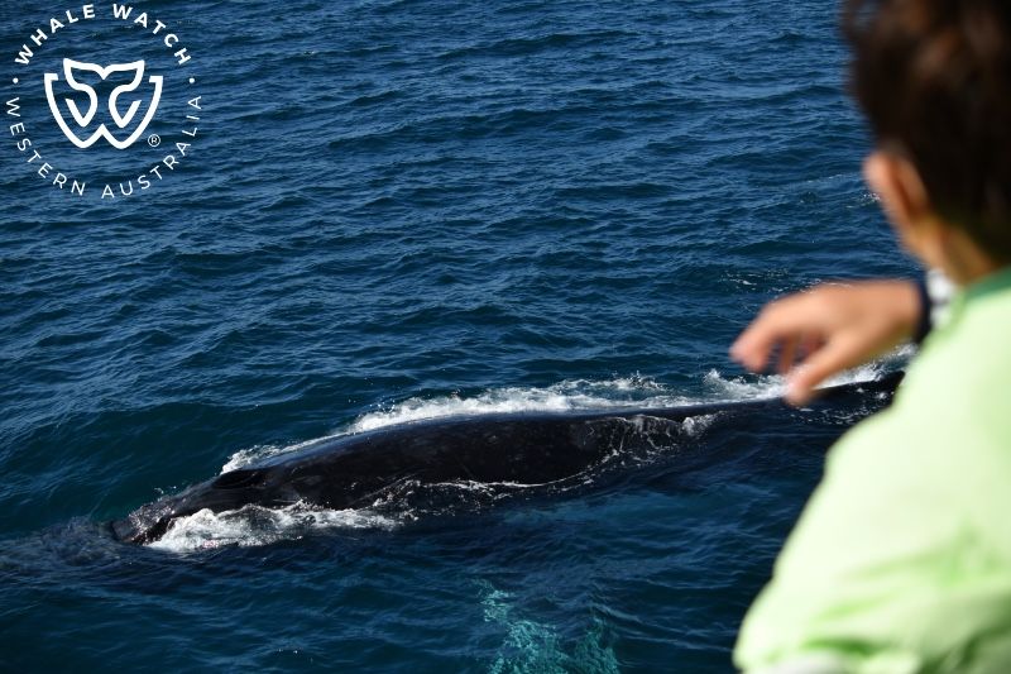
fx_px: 1685
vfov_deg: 22.6
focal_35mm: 60
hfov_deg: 33.4
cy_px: 337
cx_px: 506
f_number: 5
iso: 720
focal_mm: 60
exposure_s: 1/8000
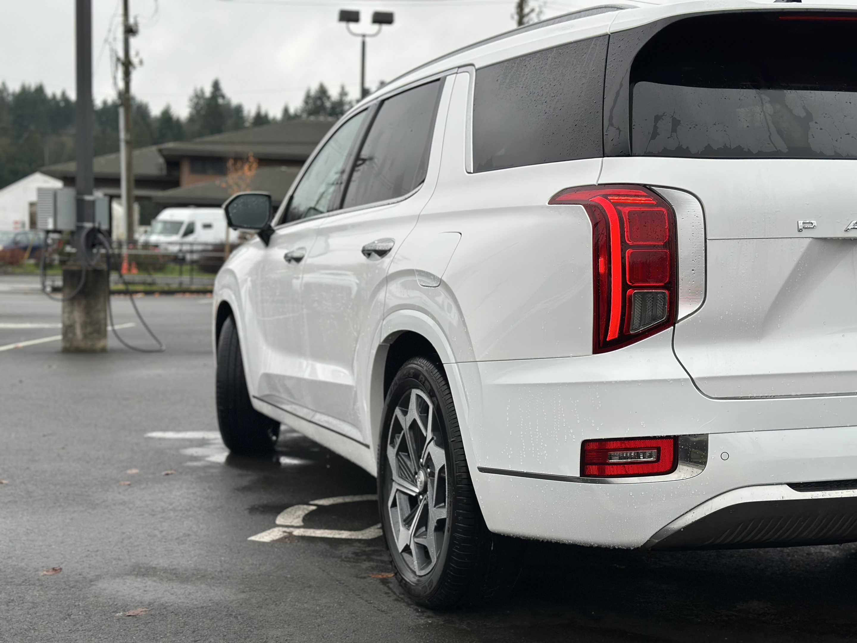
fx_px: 1188
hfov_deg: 39.7
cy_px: 322
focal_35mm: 48
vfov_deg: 30.3
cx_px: 428
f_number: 1.78
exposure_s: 1/719
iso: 80
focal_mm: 6.86
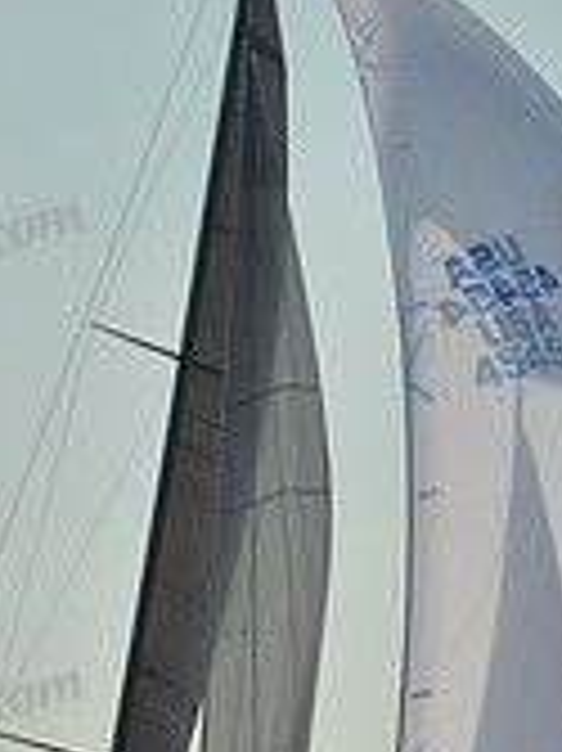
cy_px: 455
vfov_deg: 6.3
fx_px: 6871
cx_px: 317
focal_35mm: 317
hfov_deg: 4.7
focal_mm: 95
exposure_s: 1/1250
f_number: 9
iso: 200
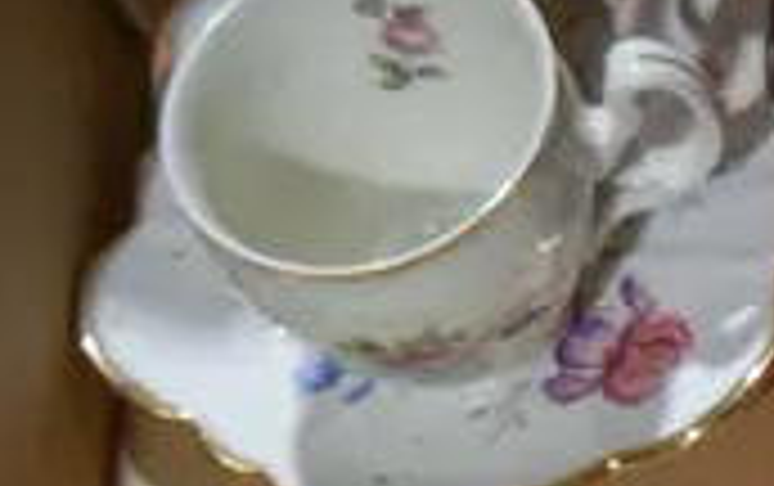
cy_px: 1062
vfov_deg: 6.7
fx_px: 3992
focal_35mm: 189
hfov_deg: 10.6
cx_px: 1251
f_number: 3.6
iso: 200
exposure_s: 1/100
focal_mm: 15
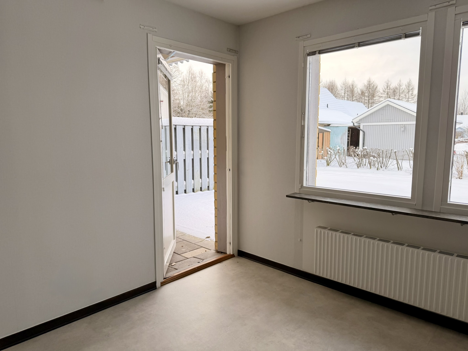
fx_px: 324
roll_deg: -0.2
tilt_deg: -6.3
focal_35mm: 24
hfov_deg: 71.6
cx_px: 234
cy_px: 176
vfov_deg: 56.8
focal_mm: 6.76
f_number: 1.78
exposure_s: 1/351
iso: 100
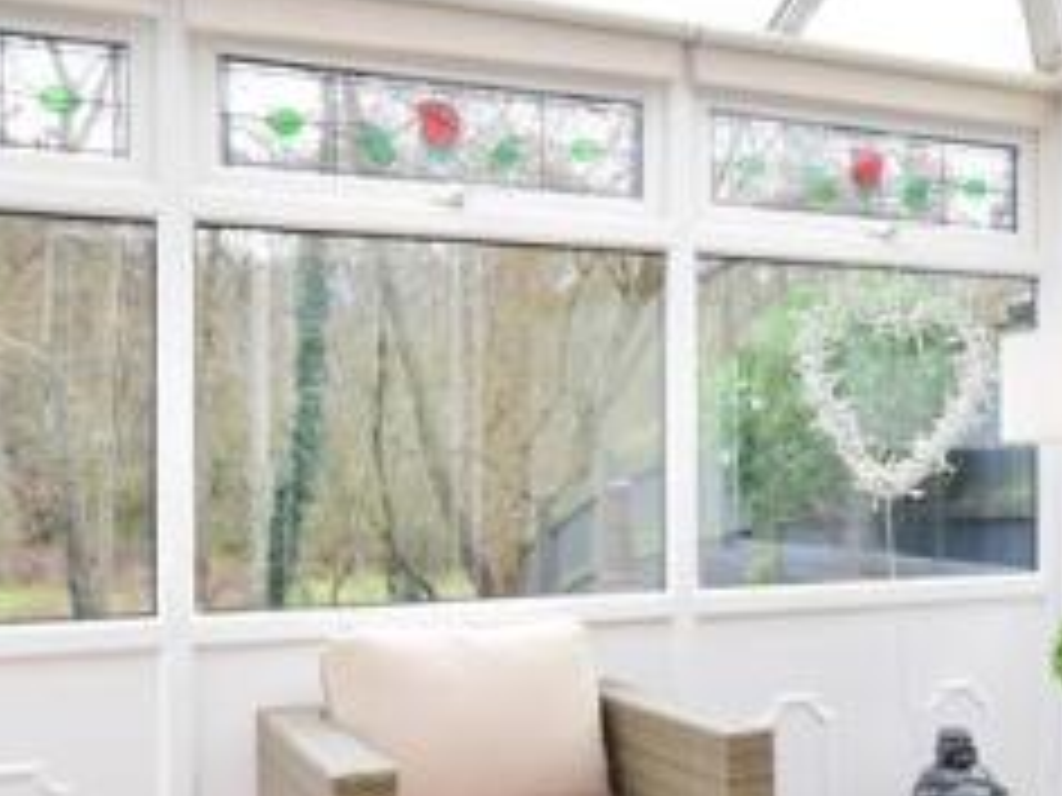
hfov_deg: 45.7
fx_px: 1227
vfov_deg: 35.8
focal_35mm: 40
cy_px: 497
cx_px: 752
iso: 200
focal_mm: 10
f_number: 5.6
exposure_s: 1/125
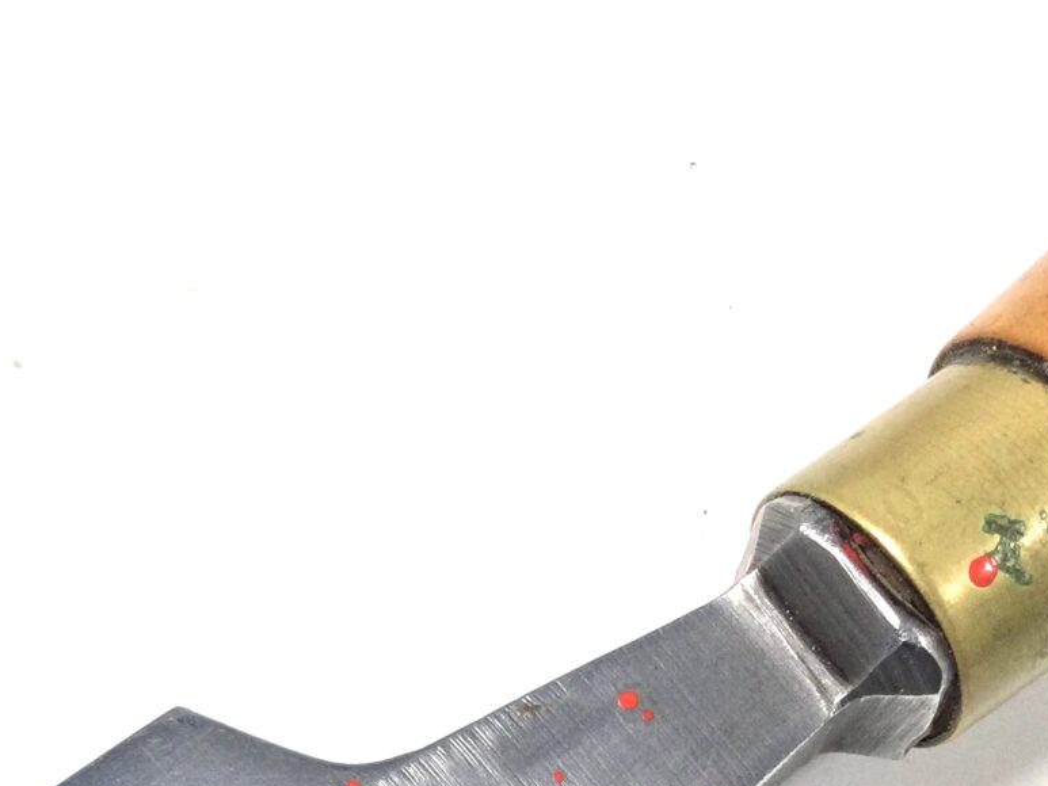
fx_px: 2332
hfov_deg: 24.8
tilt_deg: -71.7
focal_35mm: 77
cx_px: 155
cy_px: 888
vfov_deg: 18.4
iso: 25
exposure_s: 1/200
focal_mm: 3.3
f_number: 2.4
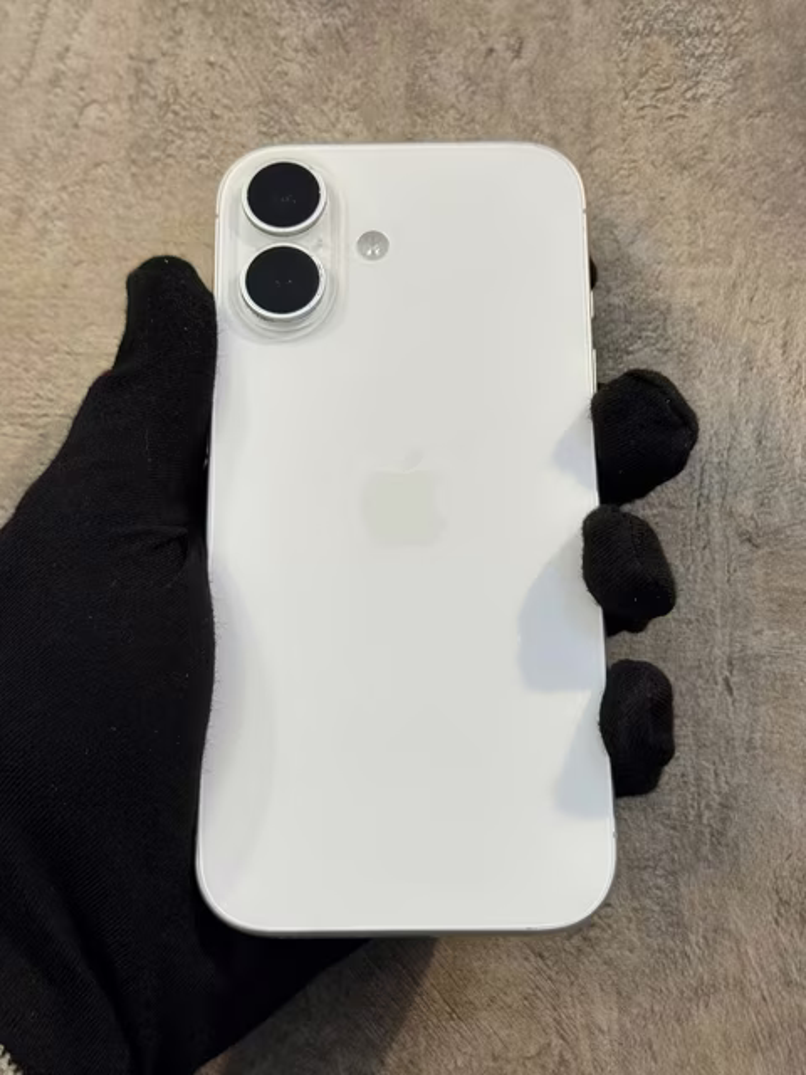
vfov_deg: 39.7
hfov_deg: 30.3
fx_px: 1490
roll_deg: +0.0
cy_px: 538
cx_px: 403
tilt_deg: +5.5
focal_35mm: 48
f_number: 1.78
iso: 50
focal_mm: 6.76
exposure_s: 1/50
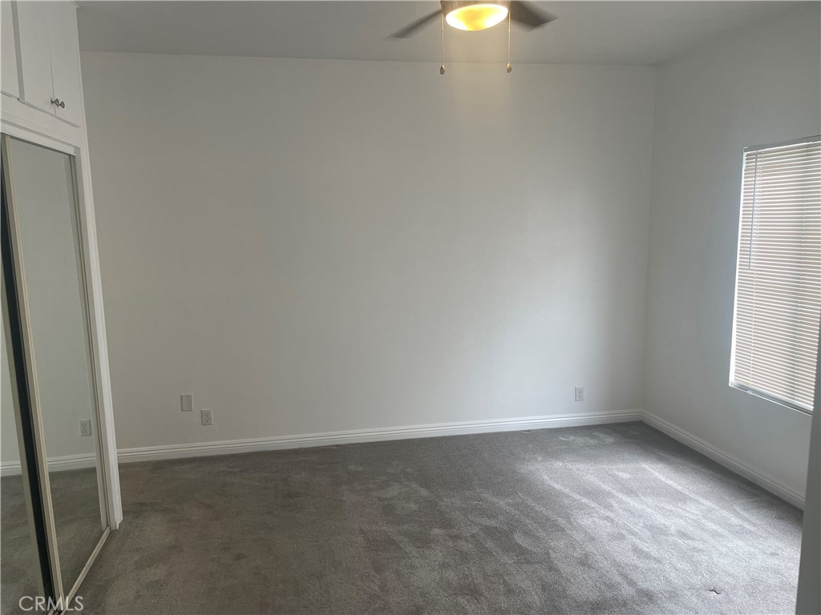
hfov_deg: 67.3
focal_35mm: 26
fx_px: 617
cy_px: 308
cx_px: 410
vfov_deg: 53.1
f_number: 1.6
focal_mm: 4.2
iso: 80
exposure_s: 1/120
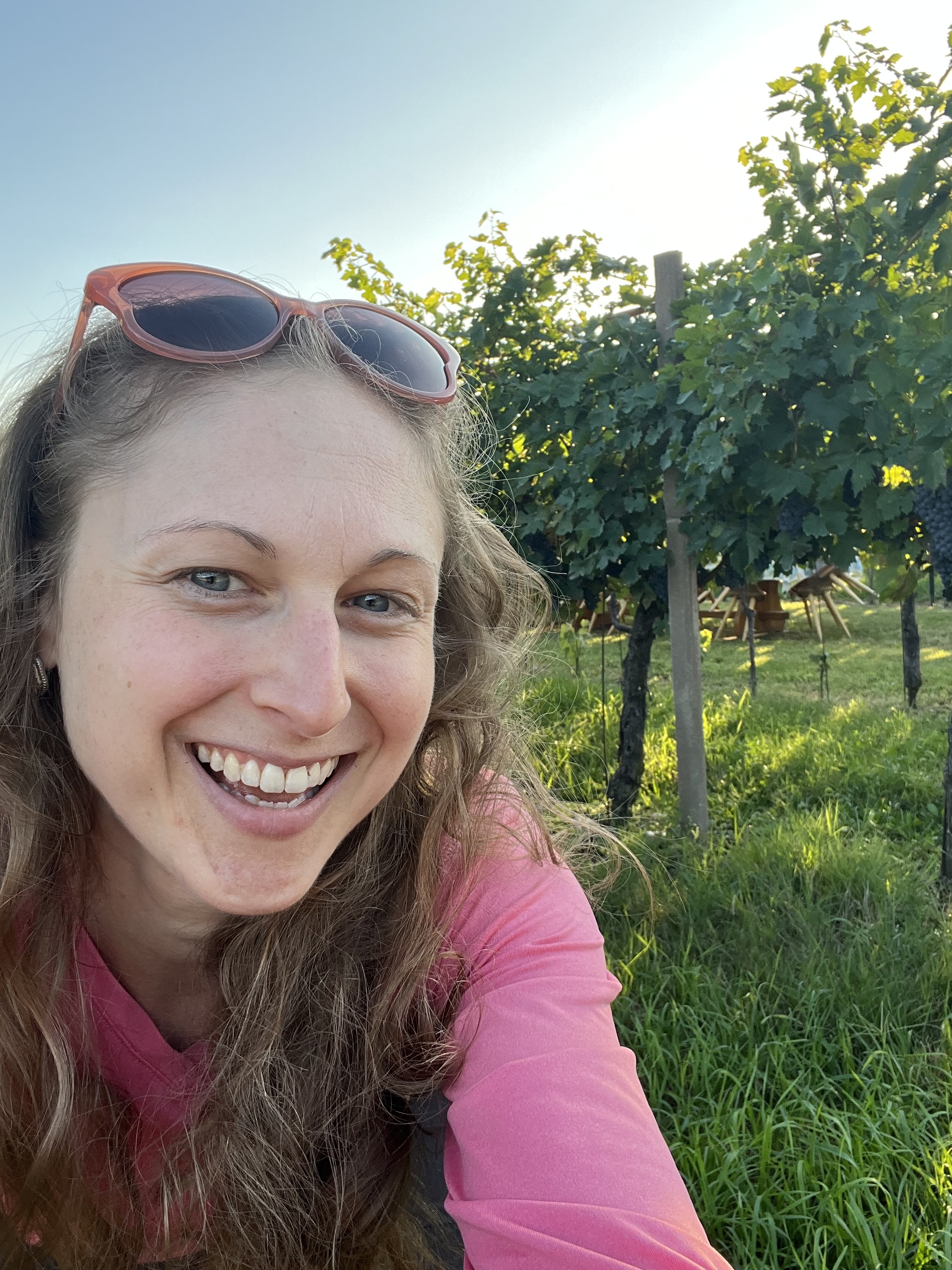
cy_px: 635
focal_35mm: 30
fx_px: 1100
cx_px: 476
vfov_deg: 60.0
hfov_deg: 46.8
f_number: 2.2
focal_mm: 2.71
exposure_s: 1/122
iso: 40
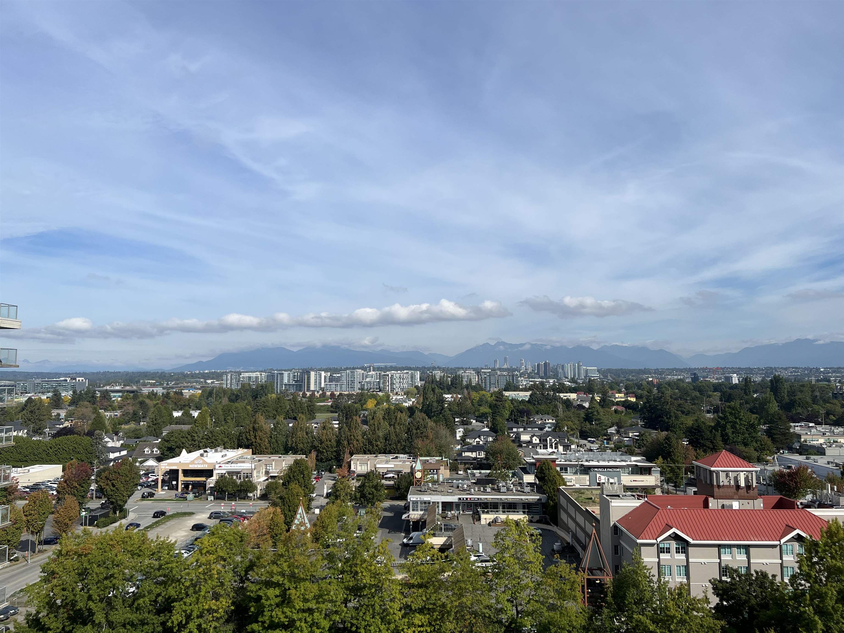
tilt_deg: +4.8
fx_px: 634
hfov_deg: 67.3
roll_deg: +0.5
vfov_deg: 53.1
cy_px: 316
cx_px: 422
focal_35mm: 26
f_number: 1.5
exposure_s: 1/6579
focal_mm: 5.7
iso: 50
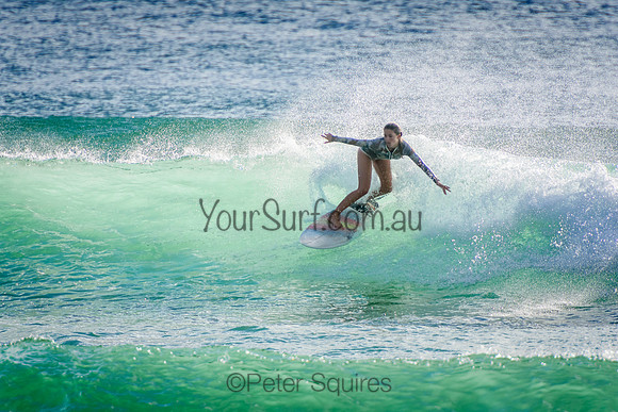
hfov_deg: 3.4
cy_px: 206
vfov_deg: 2.3
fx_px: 10302
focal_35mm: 600
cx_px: 309
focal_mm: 400
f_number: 5.6
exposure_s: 1/2000
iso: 320
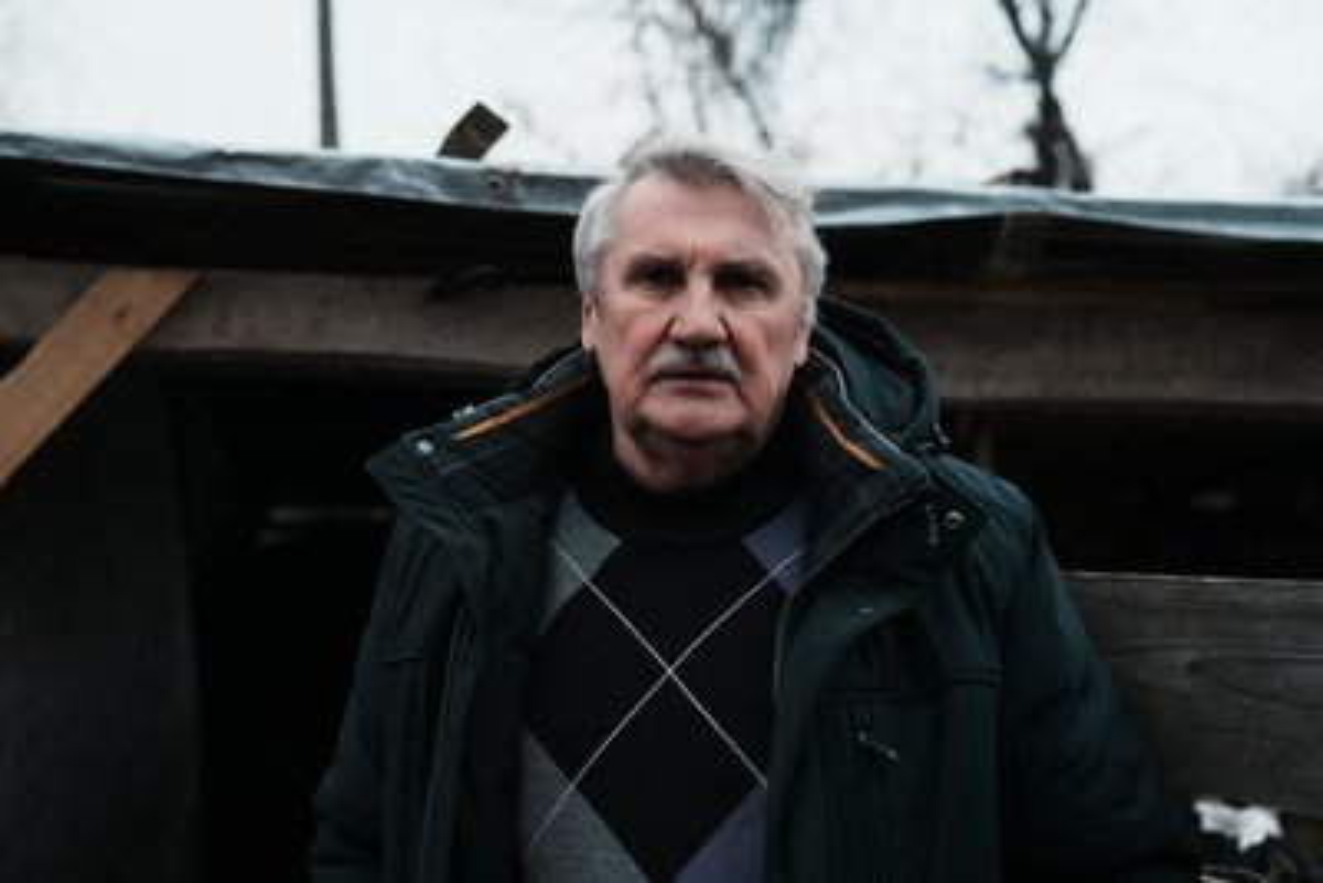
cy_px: 442
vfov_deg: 29.9
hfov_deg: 43.6
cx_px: 662
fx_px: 1654
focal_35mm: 45
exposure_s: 1/640
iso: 5000
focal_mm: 45
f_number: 3.2
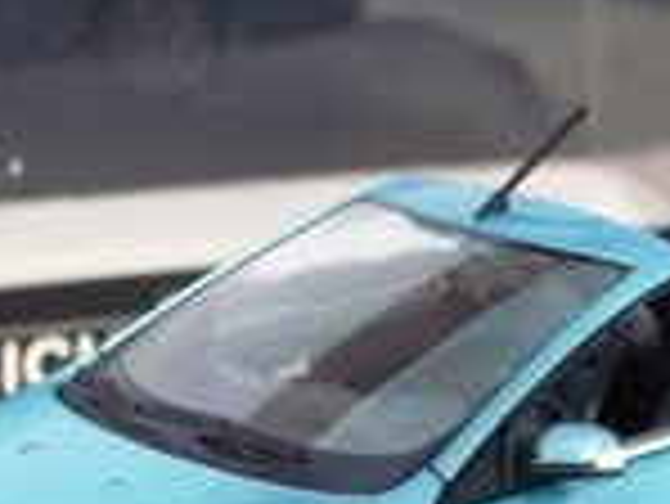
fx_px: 3894
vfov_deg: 7.4
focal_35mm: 201
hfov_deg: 9.8
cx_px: 531
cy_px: 554
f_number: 3.5
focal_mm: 9.1
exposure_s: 1/8
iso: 320
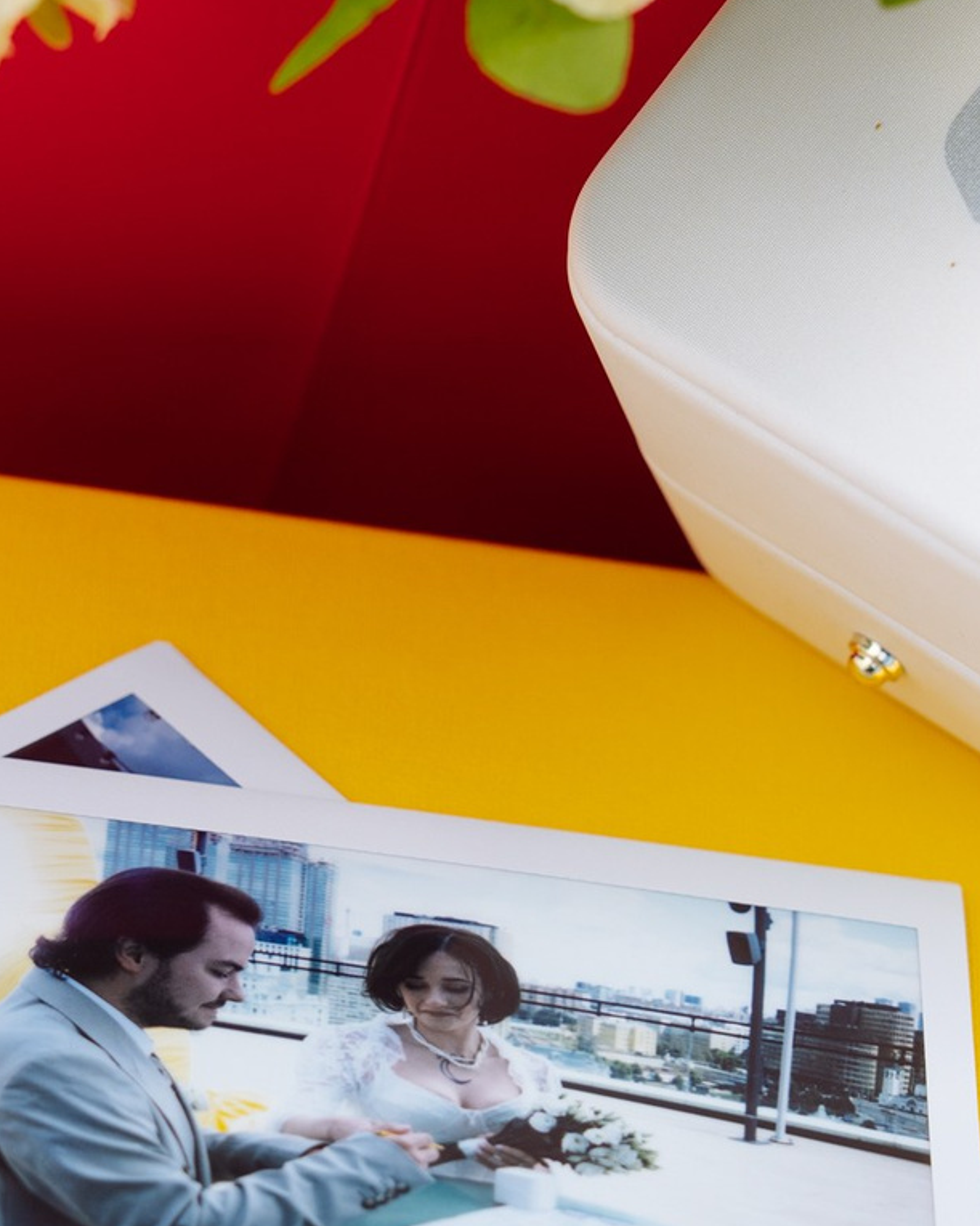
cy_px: 980
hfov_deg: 10.2
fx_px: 5476
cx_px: 403
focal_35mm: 151
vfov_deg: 12.7
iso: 125
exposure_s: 1/800
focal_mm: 48
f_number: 4.5
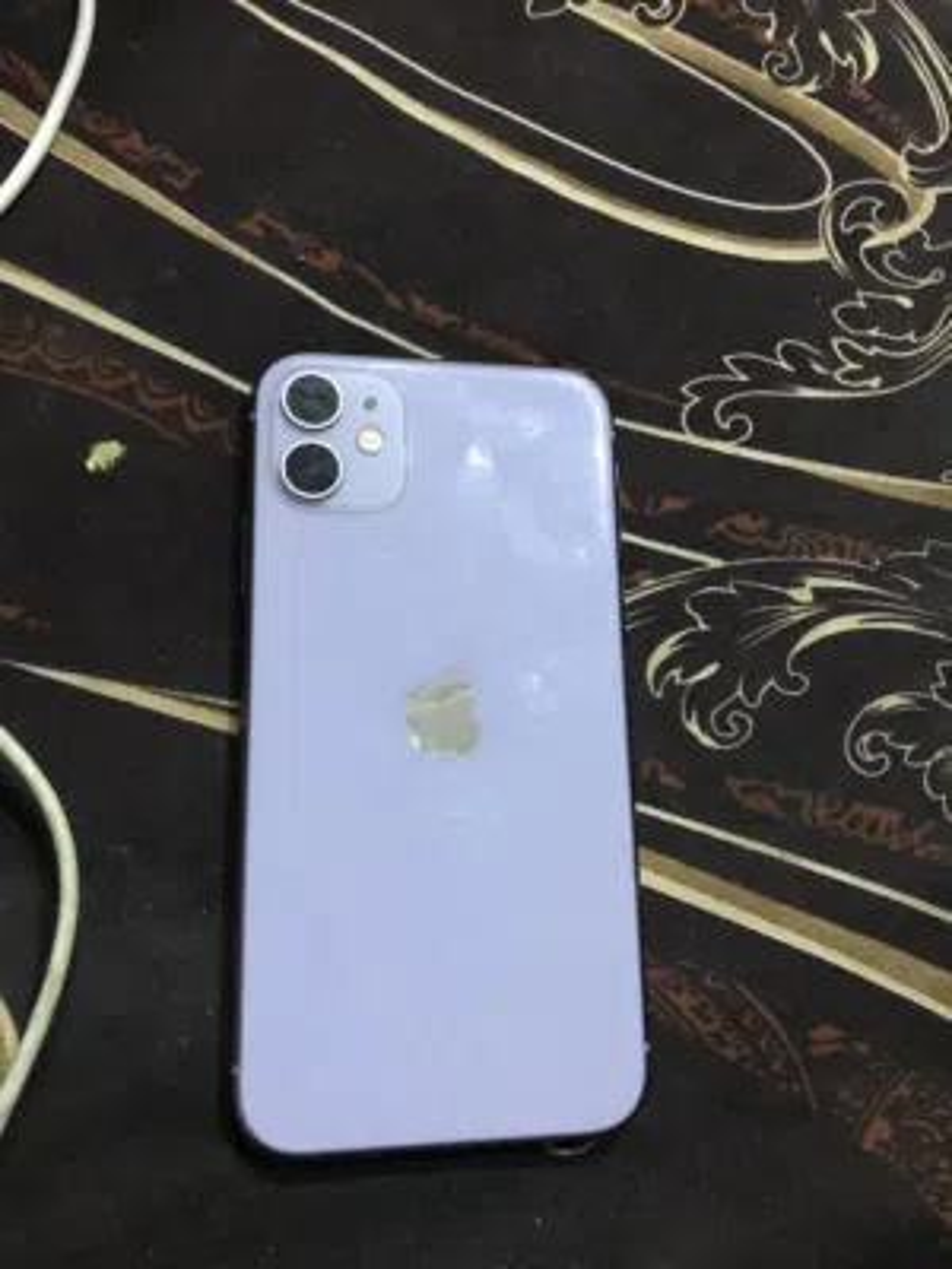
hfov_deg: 49.7
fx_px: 1027
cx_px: 476
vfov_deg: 63.4
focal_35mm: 28
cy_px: 634
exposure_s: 1/5
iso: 80
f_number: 1.8
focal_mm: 3.99
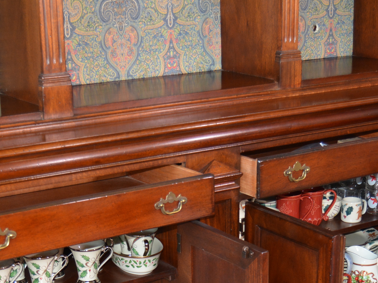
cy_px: 293
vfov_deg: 17.5
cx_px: 205
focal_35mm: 82
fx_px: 895
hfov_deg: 23.8
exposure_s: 1/60
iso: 640
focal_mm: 24
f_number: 3.8
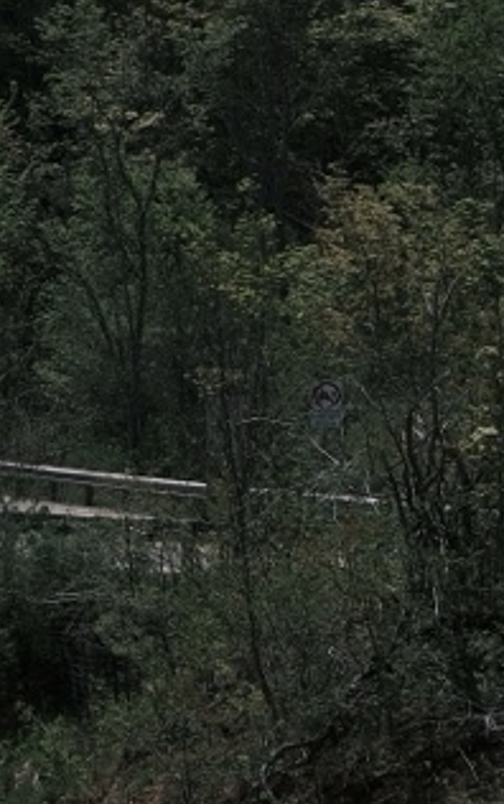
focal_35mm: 203
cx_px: -1051
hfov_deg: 6.0
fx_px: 4453
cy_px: 178
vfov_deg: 10.3
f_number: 5.6
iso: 64
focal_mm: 23
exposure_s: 1/450
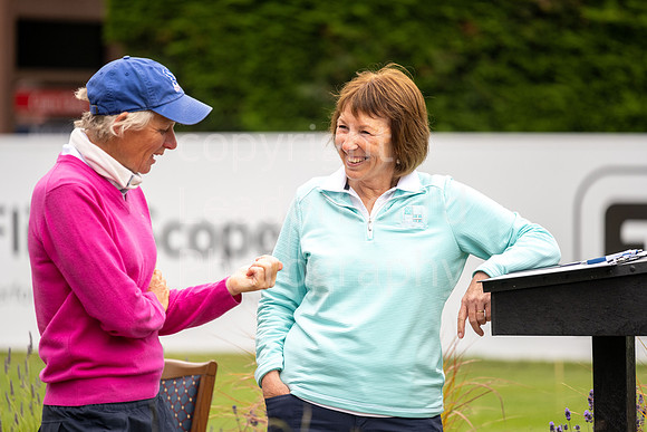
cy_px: 216
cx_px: 324
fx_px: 5393
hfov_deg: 6.9
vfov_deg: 4.6
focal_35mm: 300
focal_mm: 300
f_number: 4.5
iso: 500
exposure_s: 1/1250
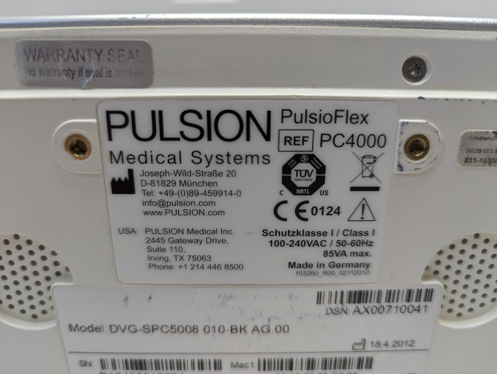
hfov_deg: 71.5
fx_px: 345
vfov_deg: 56.9
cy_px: 187
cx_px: 248
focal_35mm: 24
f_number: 1.85
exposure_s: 1/100
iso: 91
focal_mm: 6.81
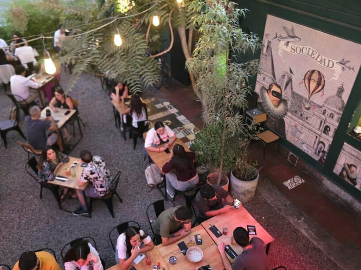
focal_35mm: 29
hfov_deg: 61.7
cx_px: 176
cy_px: 137
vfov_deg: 48.2
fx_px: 302
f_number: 1.7
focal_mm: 6.3
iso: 2000
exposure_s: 1/50
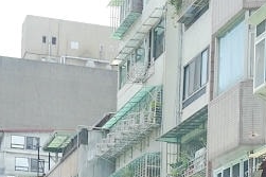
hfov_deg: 13.9
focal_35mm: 134
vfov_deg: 9.6
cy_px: 346
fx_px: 989
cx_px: 447
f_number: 4
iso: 125
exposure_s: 1/160
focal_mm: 28
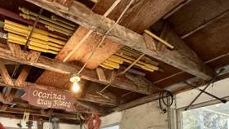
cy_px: 144
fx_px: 158
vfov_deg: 36.9
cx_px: 59
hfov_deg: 67.7
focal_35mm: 26
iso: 250
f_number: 2.2
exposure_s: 1/120
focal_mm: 2.22
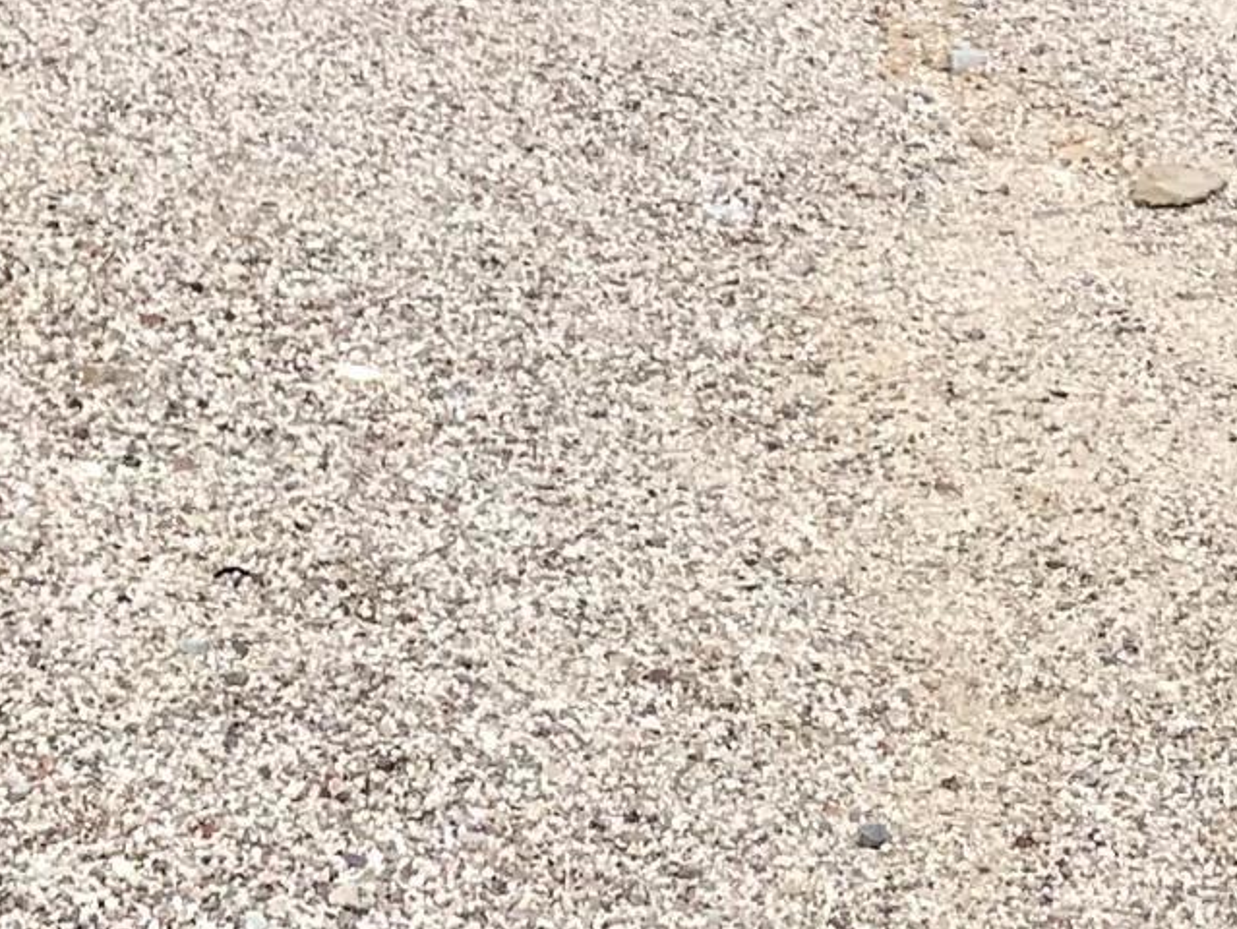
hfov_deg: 15.9
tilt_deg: +3.1
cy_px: -1148
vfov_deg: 10.7
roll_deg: -0.9
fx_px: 4362
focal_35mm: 122
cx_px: 126
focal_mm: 4.25
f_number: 1.8
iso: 25
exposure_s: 1/2364
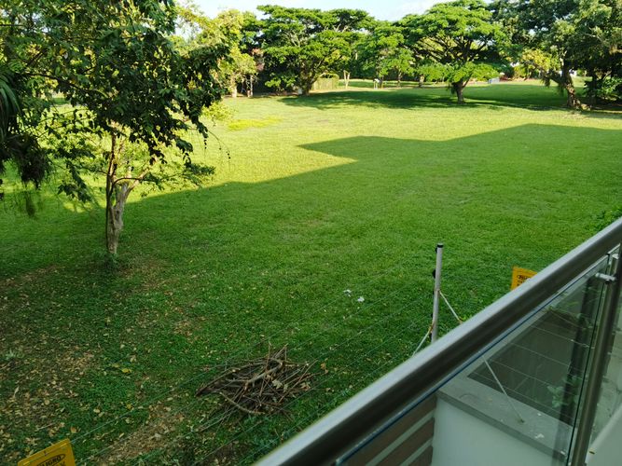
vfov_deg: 51.3
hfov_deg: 65.3
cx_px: 311
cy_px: 233
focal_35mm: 27
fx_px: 485
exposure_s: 1/75.1
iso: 50
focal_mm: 4.09
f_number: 1.6
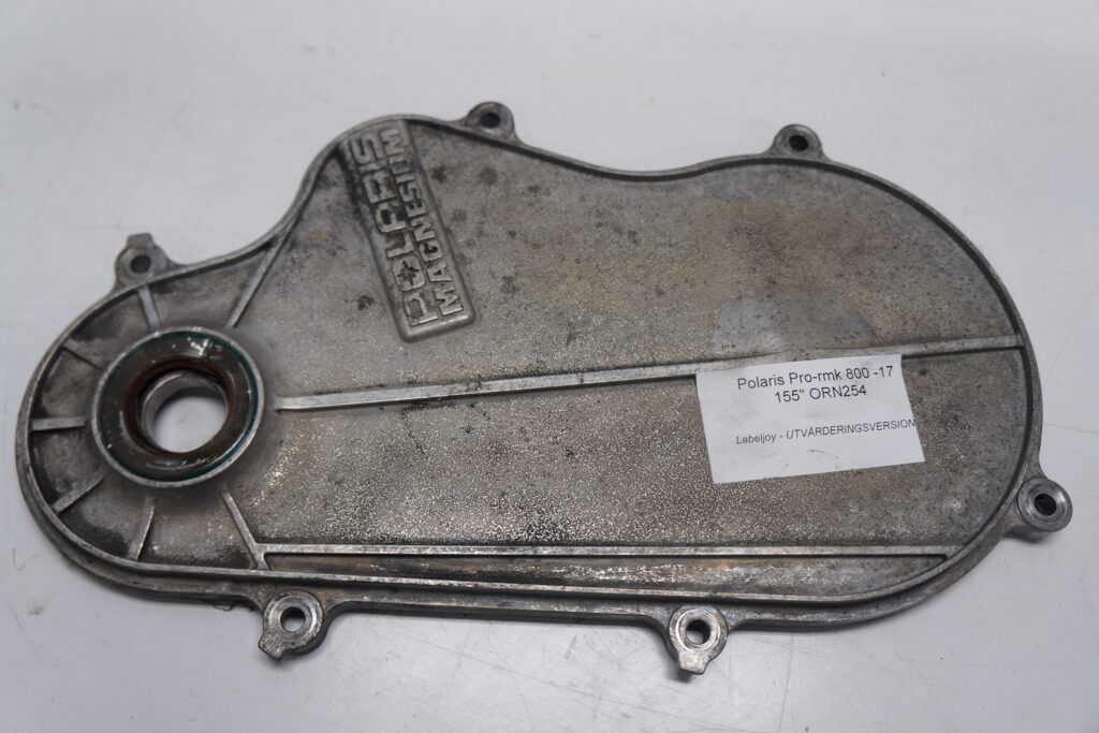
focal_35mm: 32
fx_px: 962
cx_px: 550
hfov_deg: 59.5
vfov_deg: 41.7
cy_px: 366
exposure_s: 1/60
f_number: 4
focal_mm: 21
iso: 100
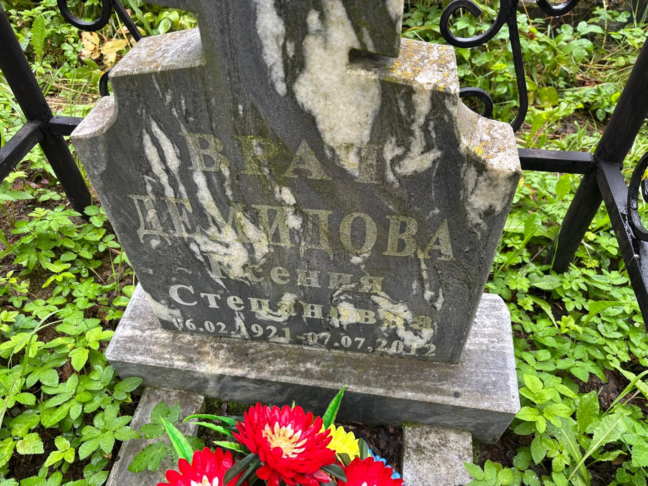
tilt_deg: -43.2
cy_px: 243
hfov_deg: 67.3
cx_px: 324
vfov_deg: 53.1
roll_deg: +1.0
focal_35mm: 26
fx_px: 487
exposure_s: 1/121
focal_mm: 5.96
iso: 80
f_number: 1.6
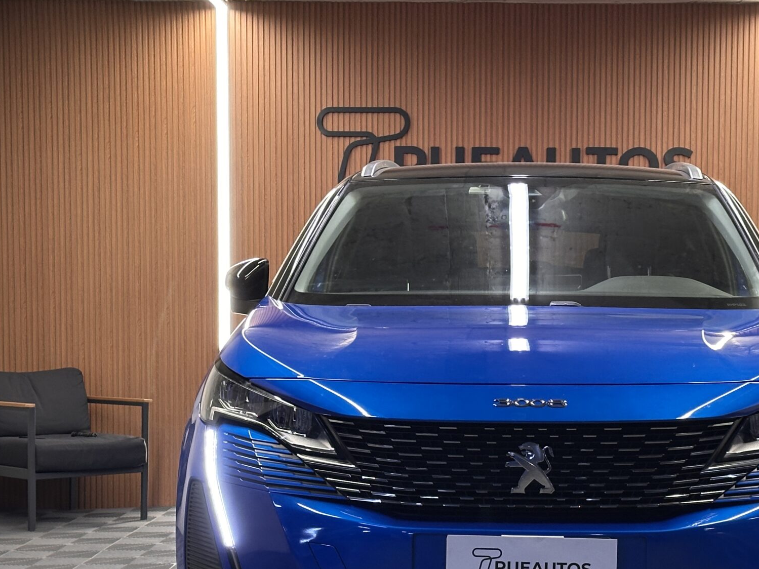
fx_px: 1798
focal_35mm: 82
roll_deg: -0.7
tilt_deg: -2.9
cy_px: 401
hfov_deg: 23.7
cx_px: 513
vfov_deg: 17.9
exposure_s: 1/33
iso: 200
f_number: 1.78
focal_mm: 6.86
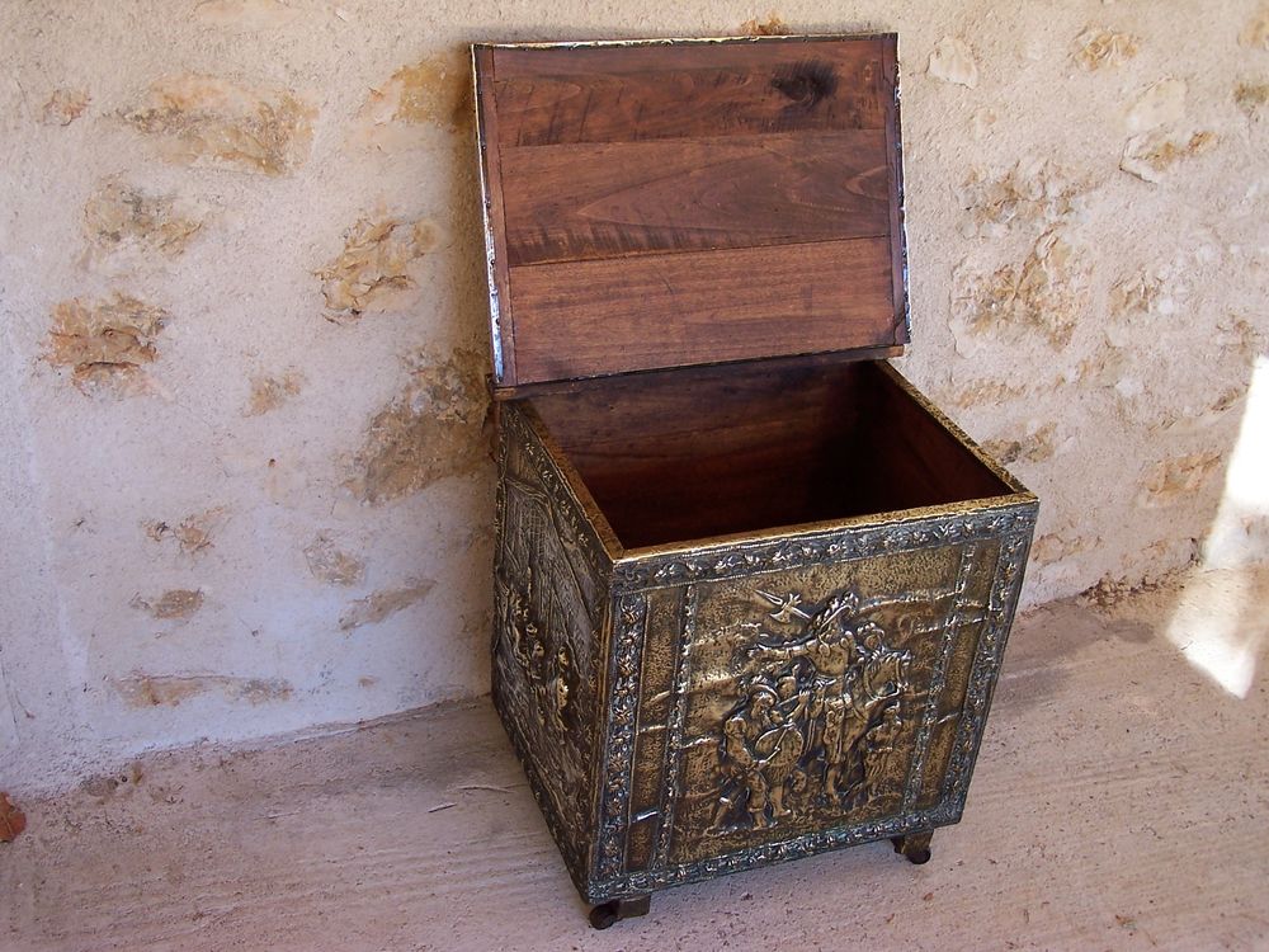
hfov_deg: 43.9
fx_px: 1576
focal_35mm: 43
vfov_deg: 33.6
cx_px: 634
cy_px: 476
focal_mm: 7.1
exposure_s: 1/45
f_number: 2.8
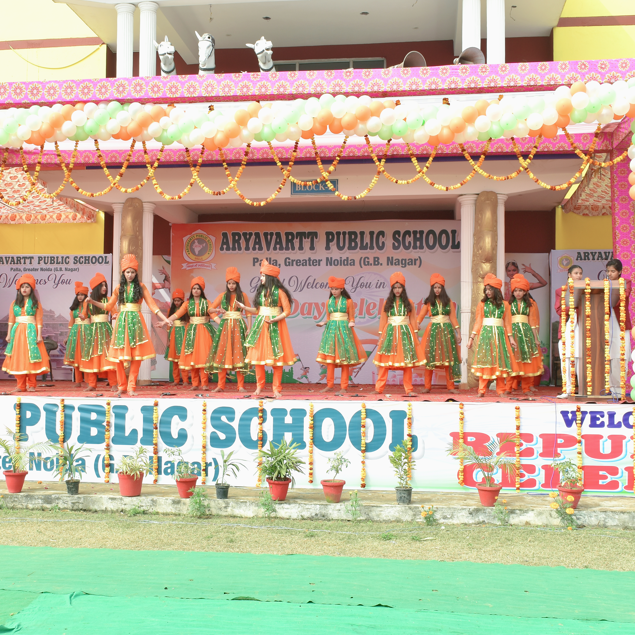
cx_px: 262
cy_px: 326
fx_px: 948
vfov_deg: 37.0
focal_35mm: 46
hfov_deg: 36.9
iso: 160
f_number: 8
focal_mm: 23
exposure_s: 1/125
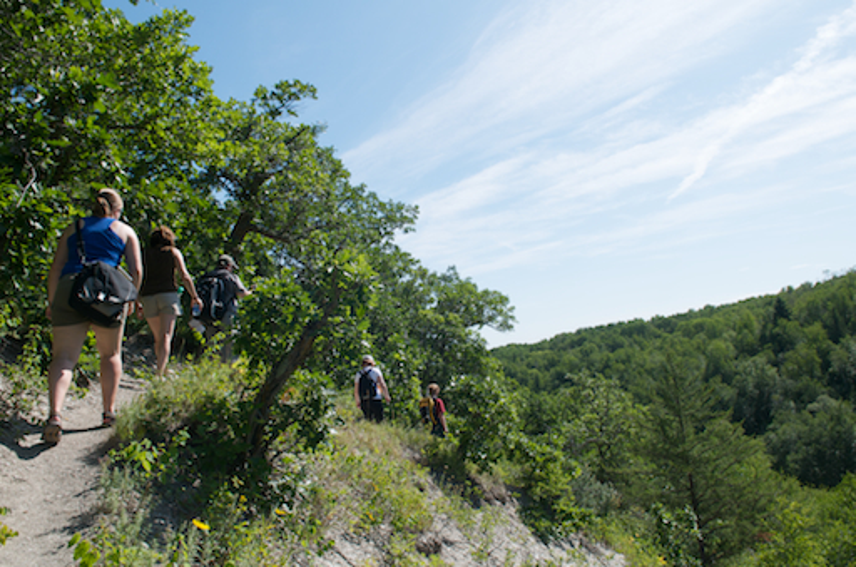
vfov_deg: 50.2
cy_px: 284
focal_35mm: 26
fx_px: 605
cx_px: 428
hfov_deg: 70.6
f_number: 8
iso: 200
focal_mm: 17
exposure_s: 1/400
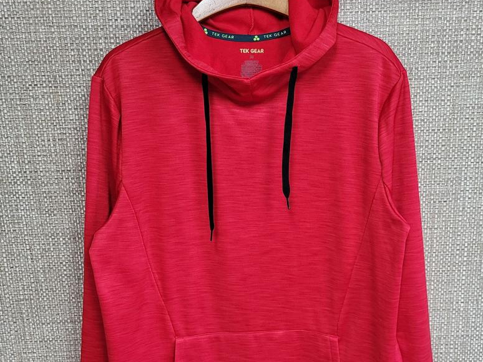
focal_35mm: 43
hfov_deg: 43.8
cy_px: 233
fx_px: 600
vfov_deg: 33.4
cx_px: 259
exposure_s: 1/120
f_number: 1.8
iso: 320
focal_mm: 5.4
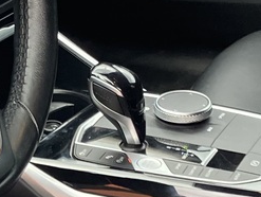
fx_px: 1231
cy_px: 153
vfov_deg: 9.1
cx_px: -57
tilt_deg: -27.9
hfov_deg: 11.8
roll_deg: +0.6
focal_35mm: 163
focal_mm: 3.99
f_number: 1.8
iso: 80
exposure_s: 1/121
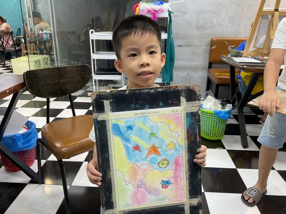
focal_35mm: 29
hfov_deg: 61.7
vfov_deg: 48.2
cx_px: 143
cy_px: 107
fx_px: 240
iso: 50
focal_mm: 3
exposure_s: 1/60
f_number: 1.8
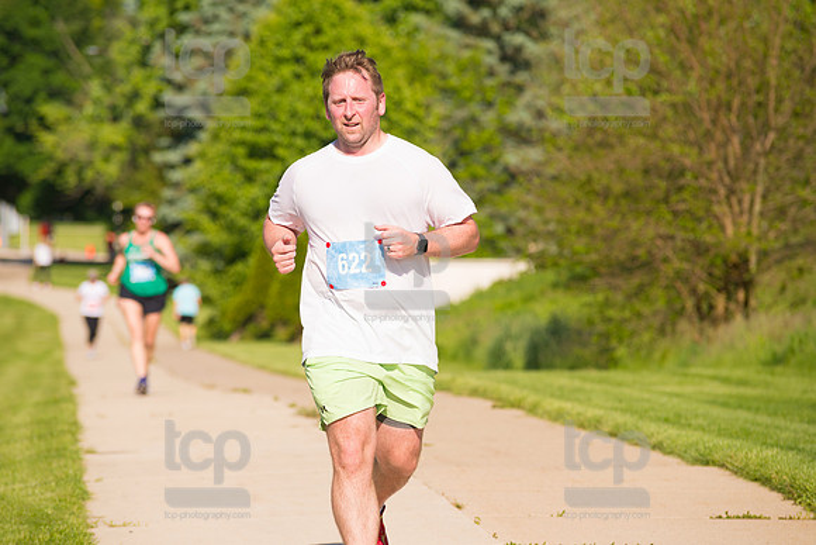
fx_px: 4534
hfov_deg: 10.3
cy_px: 272
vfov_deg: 6.9
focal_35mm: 200
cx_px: 408
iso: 400
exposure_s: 1/2000
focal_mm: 200
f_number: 5.6
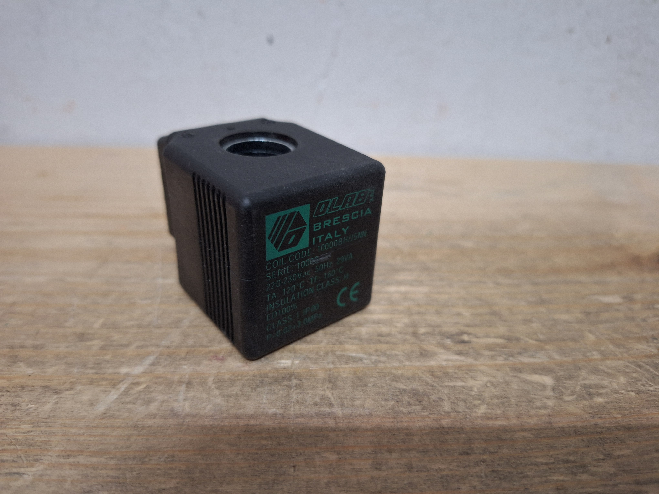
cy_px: 247
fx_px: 438
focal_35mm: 23
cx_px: 330
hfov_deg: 73.9
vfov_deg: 58.9
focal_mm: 5.54
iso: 250
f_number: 1.8
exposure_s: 1/25
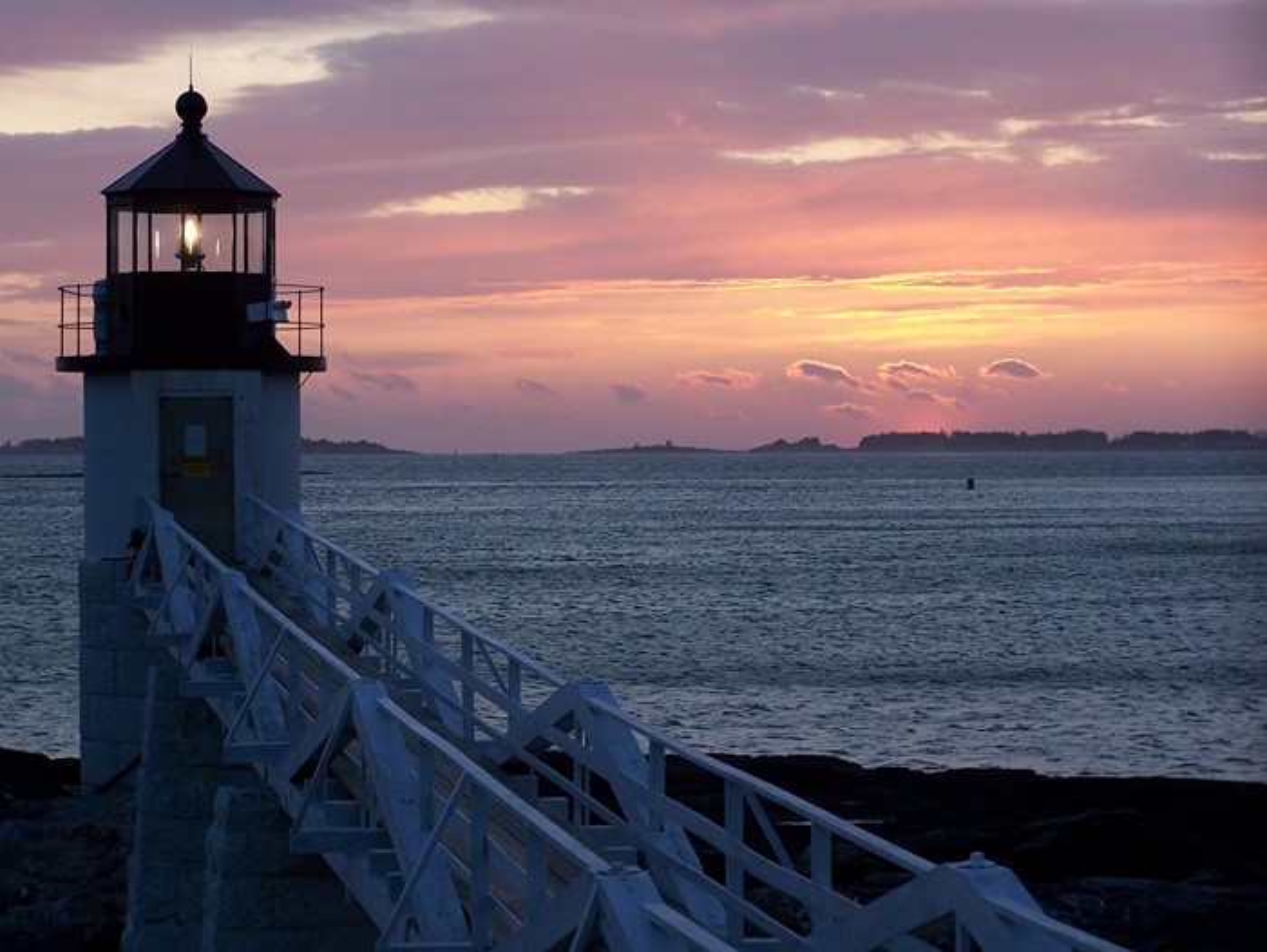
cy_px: 476
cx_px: 634
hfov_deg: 18.7
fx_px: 3846
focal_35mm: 105
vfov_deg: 14.1
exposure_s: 1/100
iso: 80
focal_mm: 17.5
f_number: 3.2
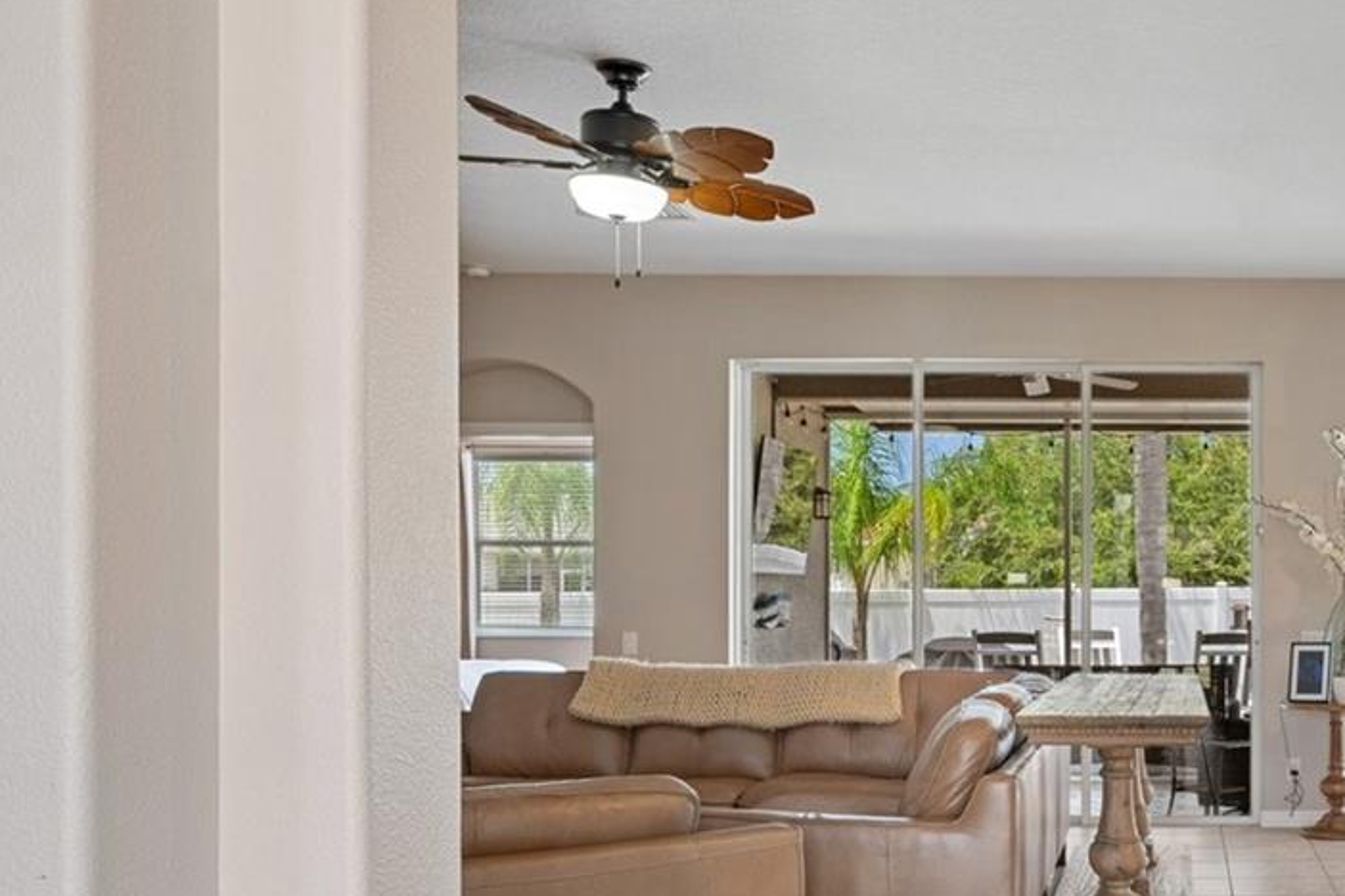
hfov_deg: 42.7
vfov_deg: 32.2
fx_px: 1532
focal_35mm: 41
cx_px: 1253
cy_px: 639
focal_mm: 18
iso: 320
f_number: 8
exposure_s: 1.3
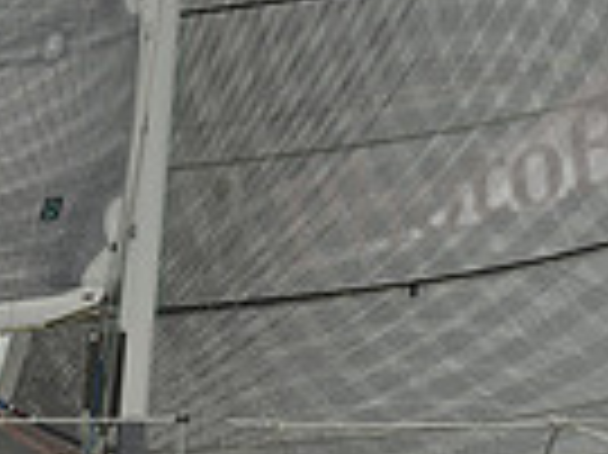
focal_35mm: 289
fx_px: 5072
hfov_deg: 6.8
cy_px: 452
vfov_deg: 5.1
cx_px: 50
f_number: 9
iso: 280
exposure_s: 1/1600
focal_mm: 70
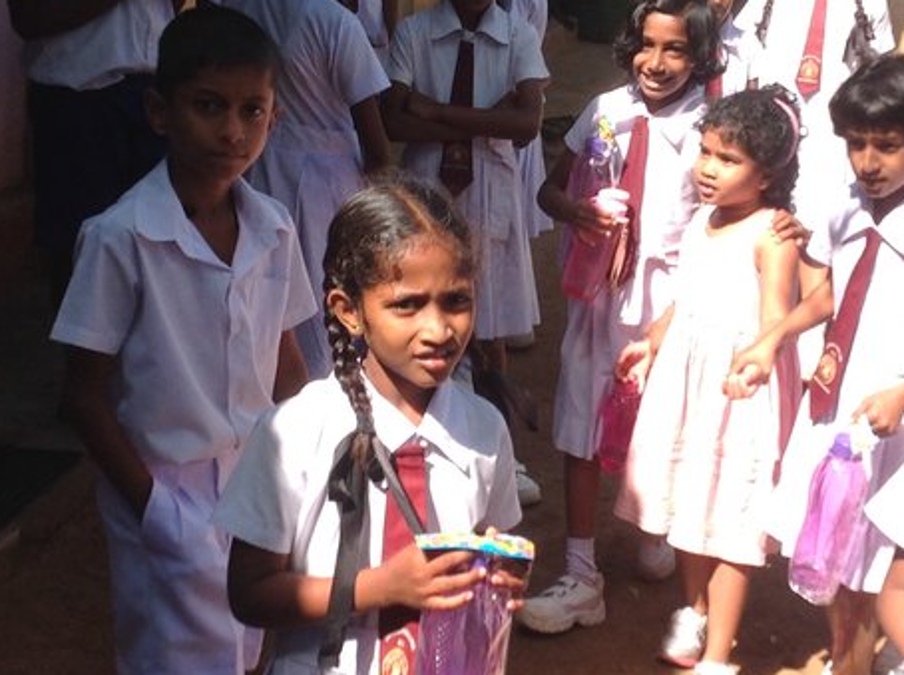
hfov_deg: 24.6
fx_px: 2060
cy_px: 296
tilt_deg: -12.7
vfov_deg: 18.6
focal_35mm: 79
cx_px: 595
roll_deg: -7.6
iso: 50
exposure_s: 1/756
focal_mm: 4.28
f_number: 2.4
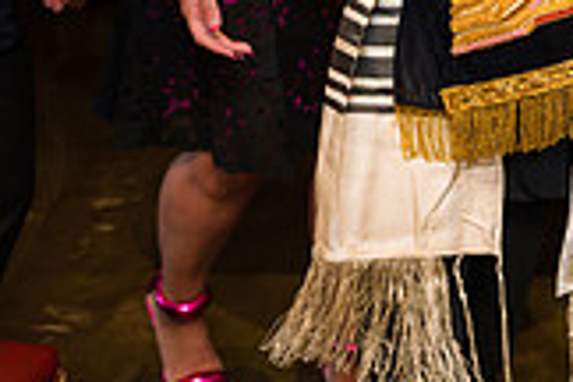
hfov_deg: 23.3
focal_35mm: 86
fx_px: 1369
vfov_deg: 15.0
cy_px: -138
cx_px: 462
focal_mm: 24
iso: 1250
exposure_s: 1/200
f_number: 3.2
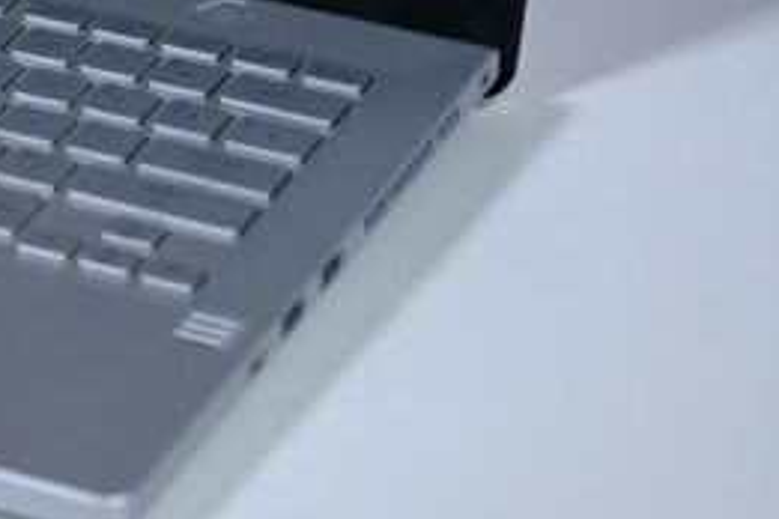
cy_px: -192
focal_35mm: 195
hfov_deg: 10.4
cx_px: -110
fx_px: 4219
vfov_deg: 7.0
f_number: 2.8
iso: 250
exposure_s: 1/100
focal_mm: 44.1
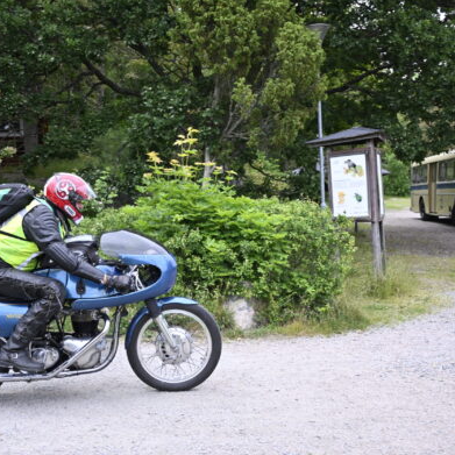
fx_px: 654
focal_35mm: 44
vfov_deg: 38.4
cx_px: 190
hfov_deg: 38.3
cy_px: 232
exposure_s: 1/250
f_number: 4
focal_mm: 22.5
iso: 400
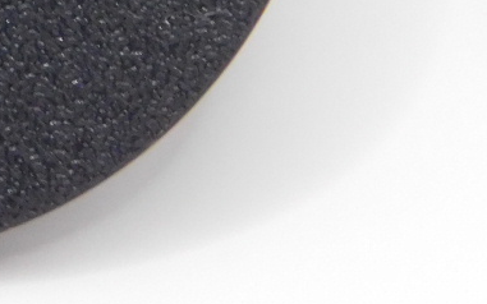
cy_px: -215
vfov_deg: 1.6
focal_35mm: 810
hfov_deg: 2.6
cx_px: -147
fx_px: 10749
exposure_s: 1/13
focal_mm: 35.9
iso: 800
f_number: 5.4
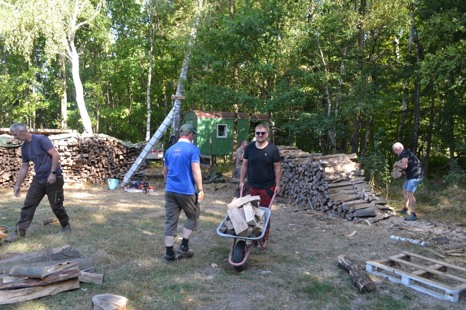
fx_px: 349
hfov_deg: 67.4
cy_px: 155
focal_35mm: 27
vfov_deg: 47.9
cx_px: 233
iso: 280
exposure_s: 1/125
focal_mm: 18
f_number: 5.6
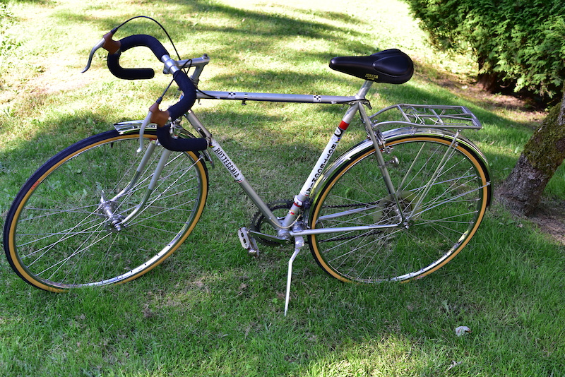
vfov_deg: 27.0
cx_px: 282
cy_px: 188
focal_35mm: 50
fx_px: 785
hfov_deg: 39.6
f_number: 5.6
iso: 400
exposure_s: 1/160
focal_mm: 50
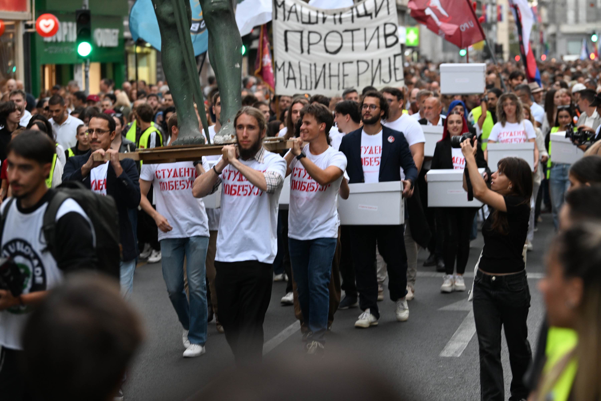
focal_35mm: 130
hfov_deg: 15.8
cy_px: 200
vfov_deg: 10.5
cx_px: 300
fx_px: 2170
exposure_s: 1/200
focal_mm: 130
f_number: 4
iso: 1600
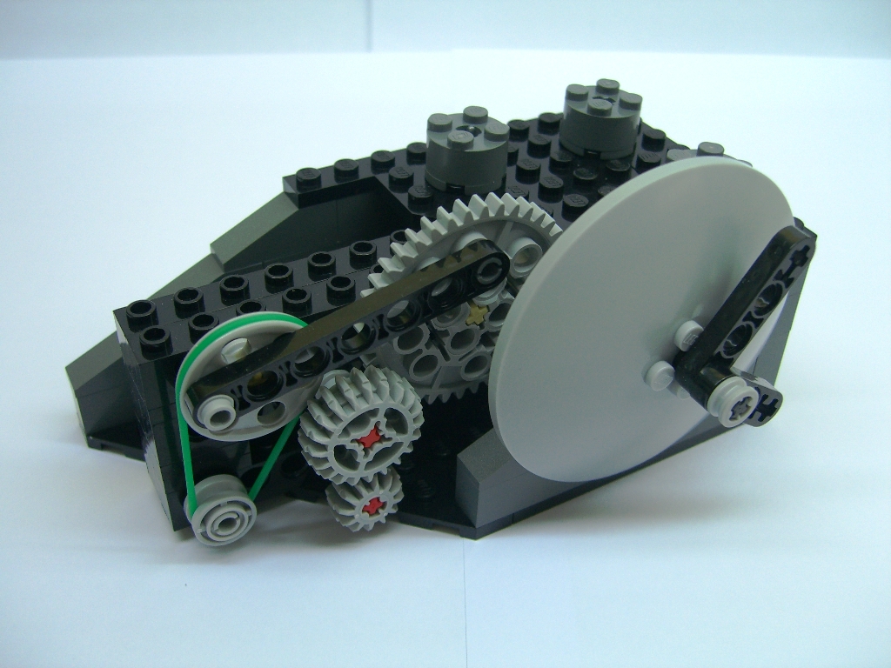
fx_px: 978
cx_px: 446
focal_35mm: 38
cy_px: 334
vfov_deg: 37.7
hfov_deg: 49.0
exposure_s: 1/80
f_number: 2.8
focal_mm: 7.9
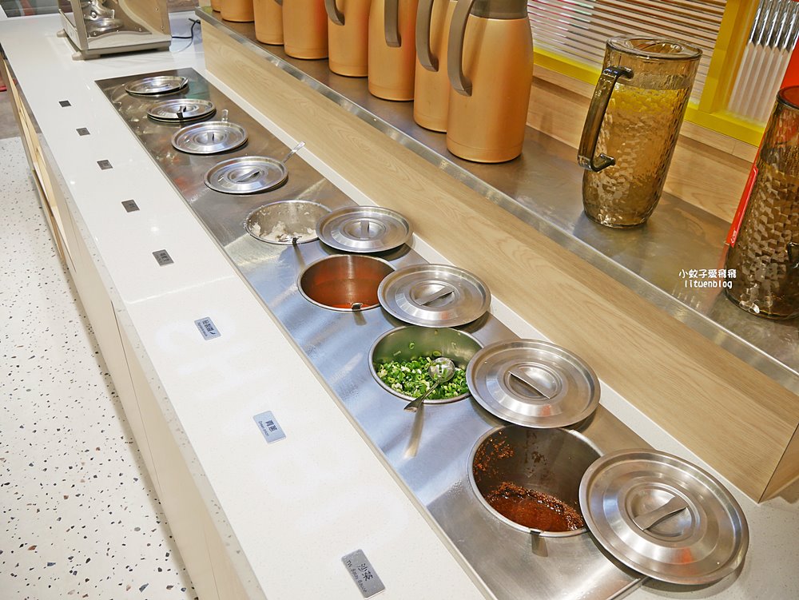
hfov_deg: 63.4
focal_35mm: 28
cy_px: 300
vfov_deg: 49.8
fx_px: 647
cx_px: 400
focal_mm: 14
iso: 200
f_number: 3.5
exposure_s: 1/80
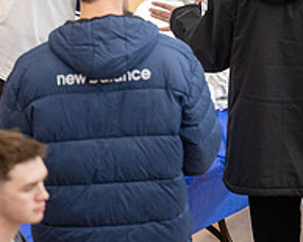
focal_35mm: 561
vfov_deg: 2.8
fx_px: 5028
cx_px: 153
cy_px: 54
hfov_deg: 3.5
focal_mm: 200
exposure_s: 1/320
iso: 3200
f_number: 2.8
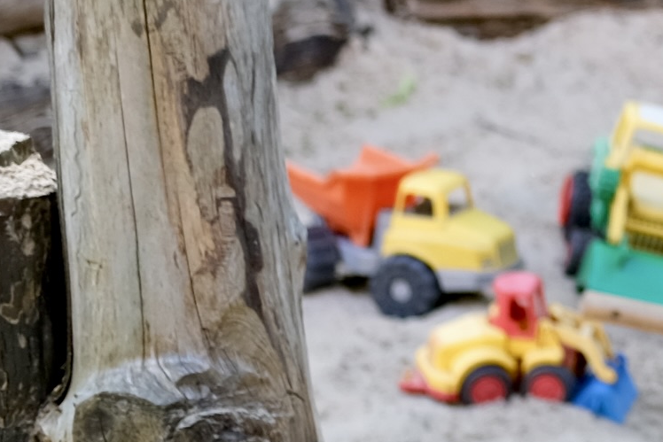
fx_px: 5765
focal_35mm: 313
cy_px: -317
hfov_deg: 6.2
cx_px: 1725
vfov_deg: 4.4
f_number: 2.8
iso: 160
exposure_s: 1/125
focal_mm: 35
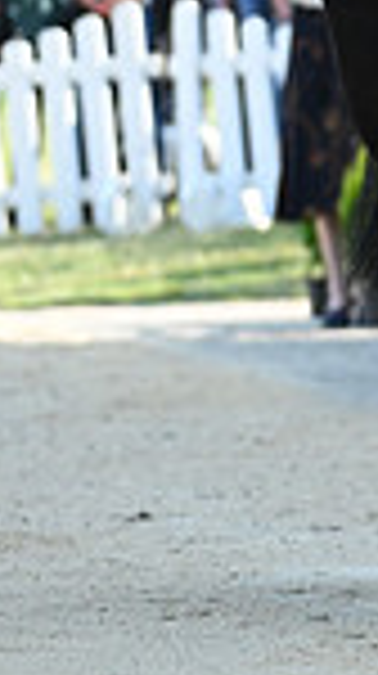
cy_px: -155
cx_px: 1076
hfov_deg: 1.4
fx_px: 15913
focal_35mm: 890
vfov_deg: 2.4
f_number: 5.6
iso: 1600
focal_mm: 220
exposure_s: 1/1250
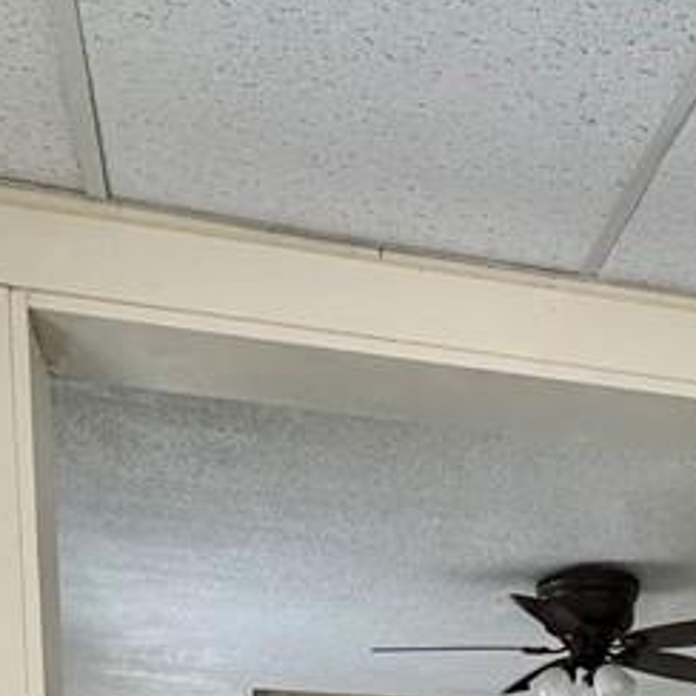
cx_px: 533
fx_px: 1183
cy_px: 1058
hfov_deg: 32.1
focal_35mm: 52
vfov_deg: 24.8
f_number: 2.2
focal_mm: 2.22
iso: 160
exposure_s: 1/120
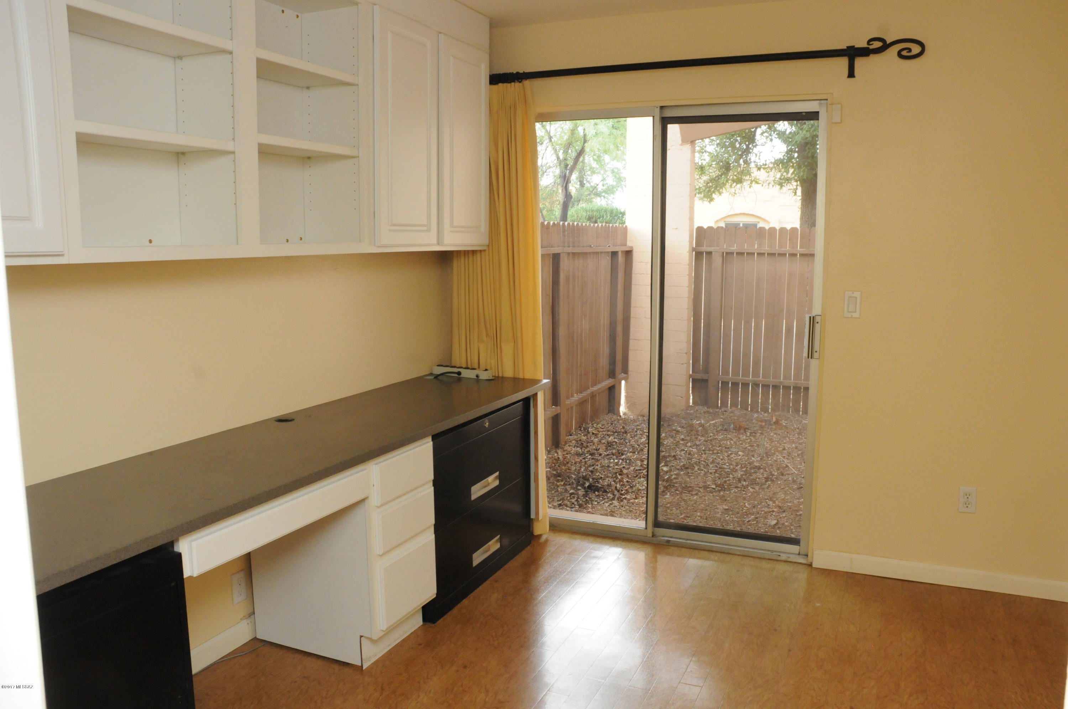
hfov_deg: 67.4
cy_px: 354
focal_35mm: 27
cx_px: 534
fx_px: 800
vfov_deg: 47.8
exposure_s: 1/60
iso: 1600
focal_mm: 18
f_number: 10
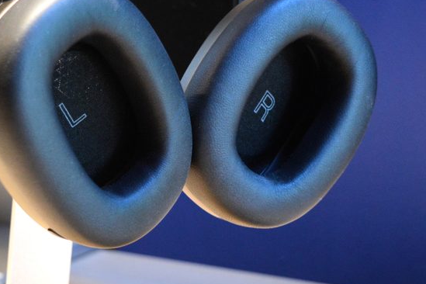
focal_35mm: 59
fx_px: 698
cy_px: 103
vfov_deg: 22.9
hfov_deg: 33.9
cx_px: 185
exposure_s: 1/15
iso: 1400
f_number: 4.2
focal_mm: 30
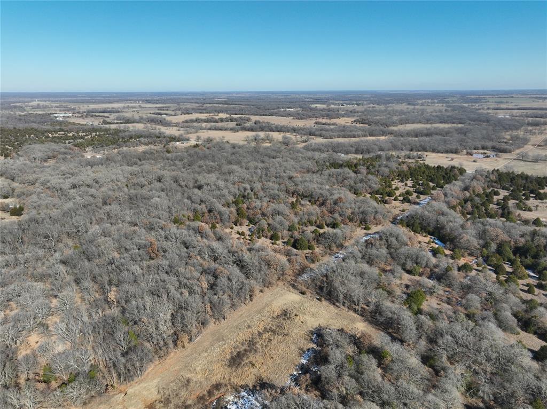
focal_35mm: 24
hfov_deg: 71.6
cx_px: 274
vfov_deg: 56.7
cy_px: 204
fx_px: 379
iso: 100
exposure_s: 1/120
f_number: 11
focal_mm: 12.29
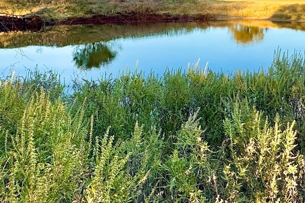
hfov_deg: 46.2
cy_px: 27
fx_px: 356
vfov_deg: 30.7
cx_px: 183
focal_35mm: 42
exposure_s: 1/956
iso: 50
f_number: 2.2
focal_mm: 2.22
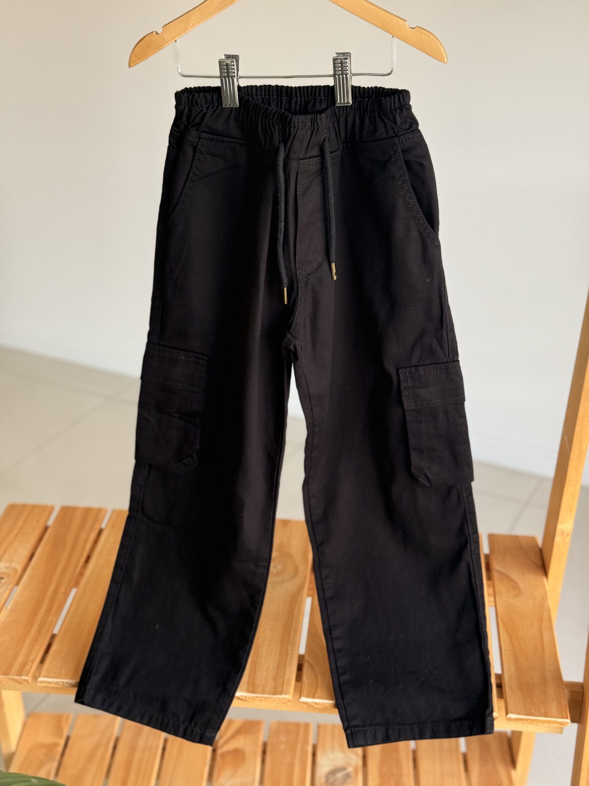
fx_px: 1089
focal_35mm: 48
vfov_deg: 39.7
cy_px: 393
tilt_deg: -26.7
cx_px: 294
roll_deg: +1.0
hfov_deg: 30.3
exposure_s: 1/142
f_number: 1.78
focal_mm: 6.76
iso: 80
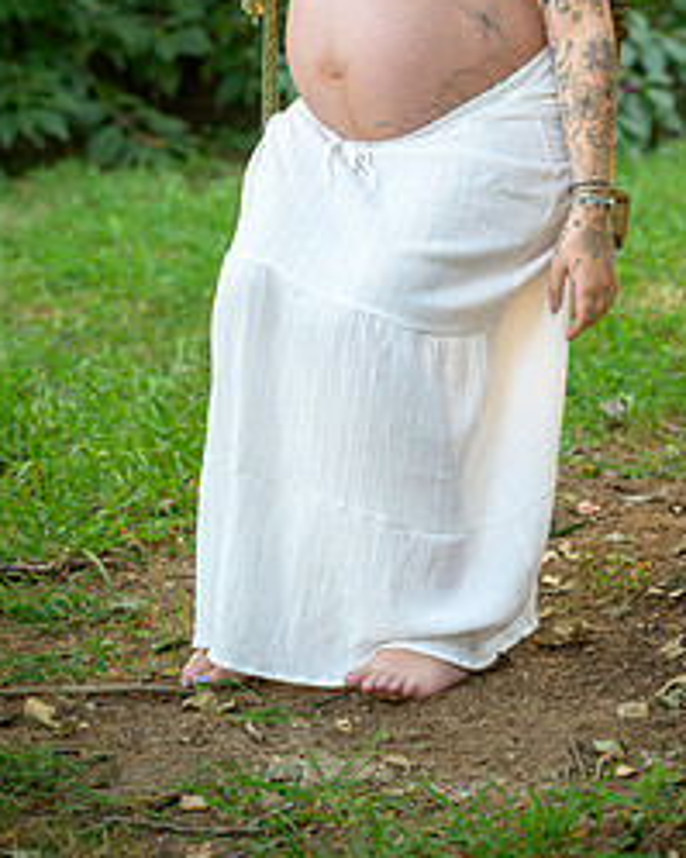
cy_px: 124
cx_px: 452
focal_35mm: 178
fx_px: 4520
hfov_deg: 8.7
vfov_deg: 10.8
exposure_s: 1/125
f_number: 4
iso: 1250
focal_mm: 105
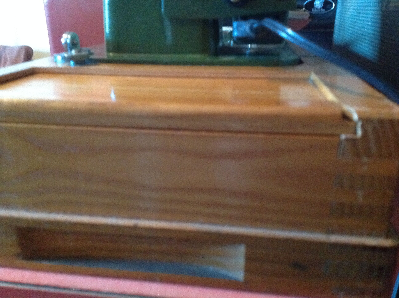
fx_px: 403
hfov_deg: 52.7
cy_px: 149
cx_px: 200
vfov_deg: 40.6
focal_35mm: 35
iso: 800
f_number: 2.4
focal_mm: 4.28
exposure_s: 1/15
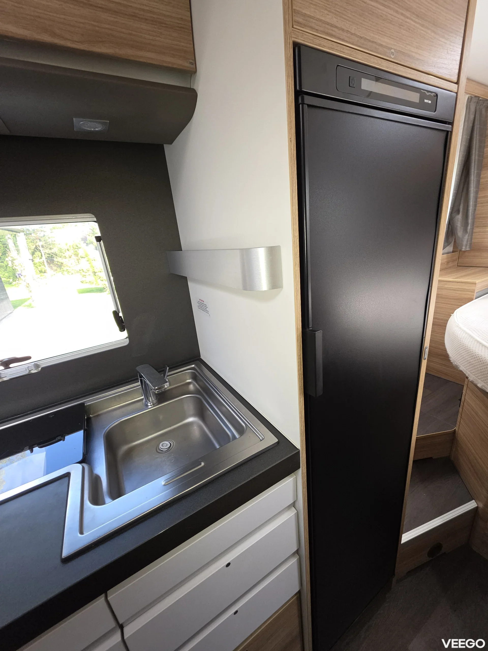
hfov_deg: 89.9
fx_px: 244
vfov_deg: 106.2
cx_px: 244
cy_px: 326
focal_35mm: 13
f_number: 1.9
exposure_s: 1/50
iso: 50
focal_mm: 2.2
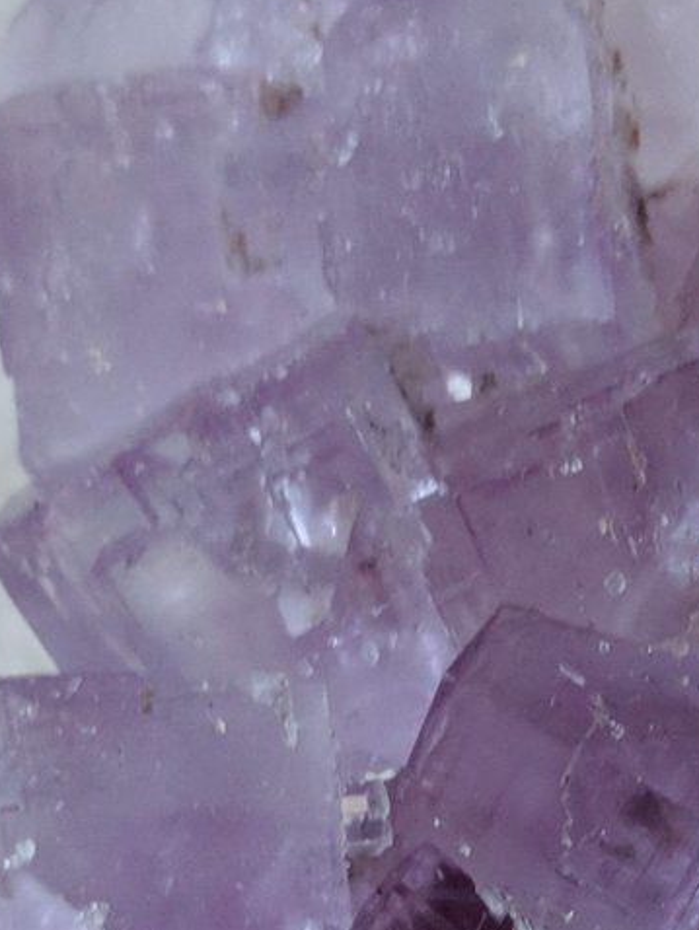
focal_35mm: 87
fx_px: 2340
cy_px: 1099
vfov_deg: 21.0
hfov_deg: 16.9
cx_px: 524
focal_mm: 4.67
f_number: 2
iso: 891
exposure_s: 1/29.6
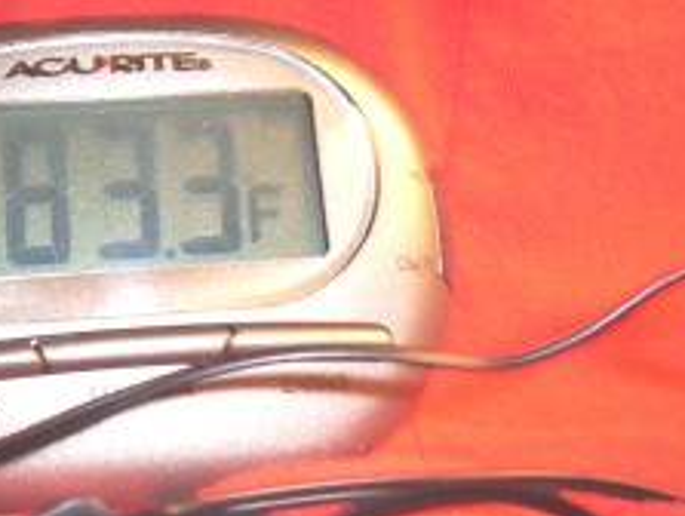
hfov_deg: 27.0
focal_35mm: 70
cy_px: 359
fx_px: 1387
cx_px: 104
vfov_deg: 21.0
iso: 140
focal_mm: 6
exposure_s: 1/30
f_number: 4.5
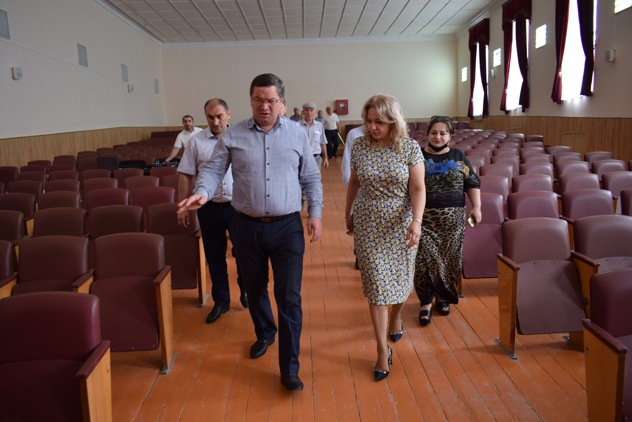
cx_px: 316
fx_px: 474
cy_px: 211
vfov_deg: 48.0
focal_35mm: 27
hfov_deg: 67.4
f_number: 4
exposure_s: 1/60
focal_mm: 18
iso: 400
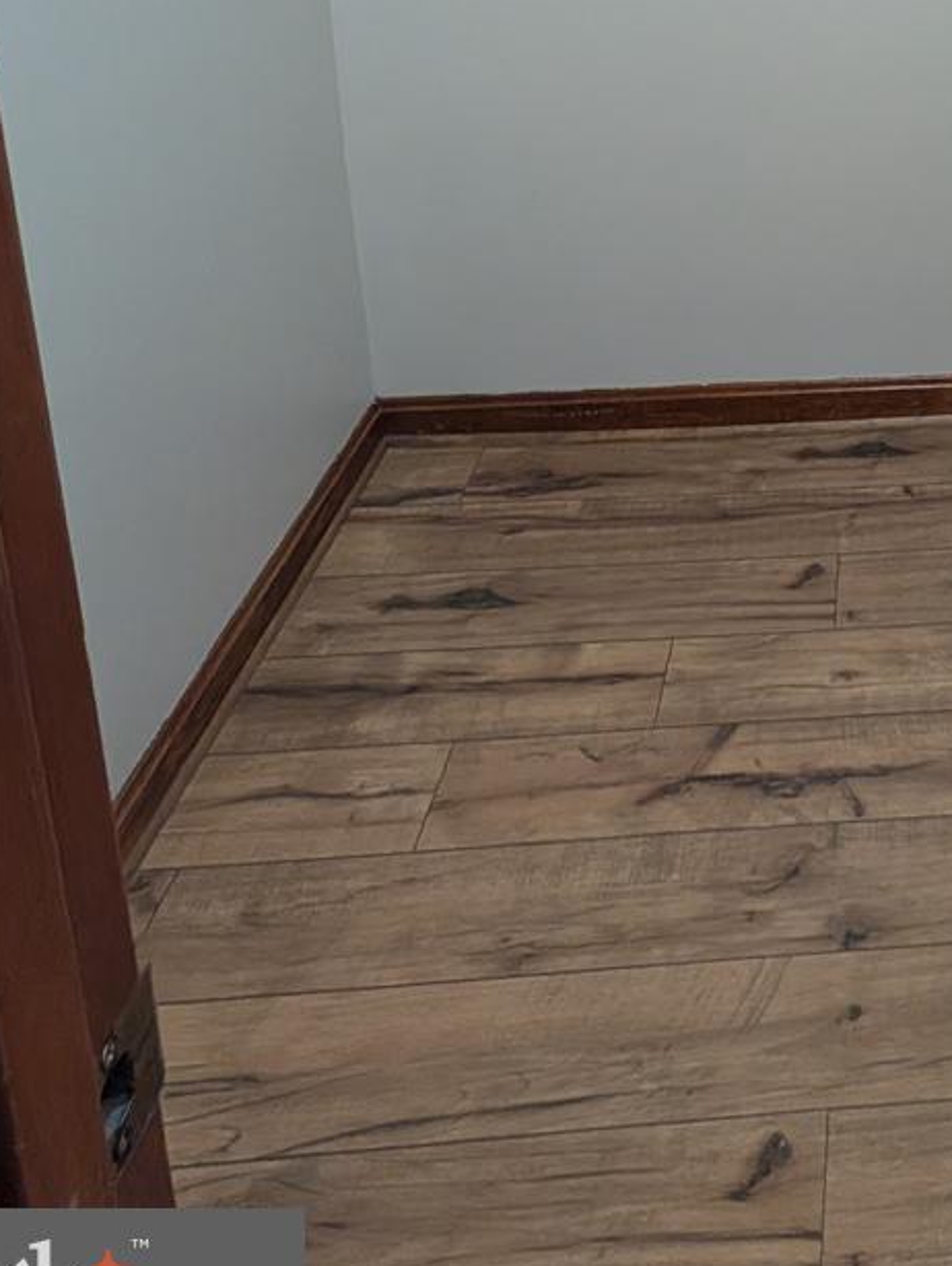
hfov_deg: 40.3
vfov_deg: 42.6
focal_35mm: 30
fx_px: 1098
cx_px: 981
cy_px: -206
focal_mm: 2.02
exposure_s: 1/120
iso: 387
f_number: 1.7
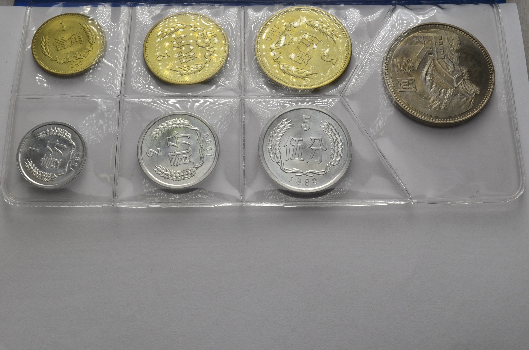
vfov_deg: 26.4
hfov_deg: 39.0
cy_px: 175
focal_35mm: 51
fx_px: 748
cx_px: 264
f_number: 14
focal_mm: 34
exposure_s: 1/250
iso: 400
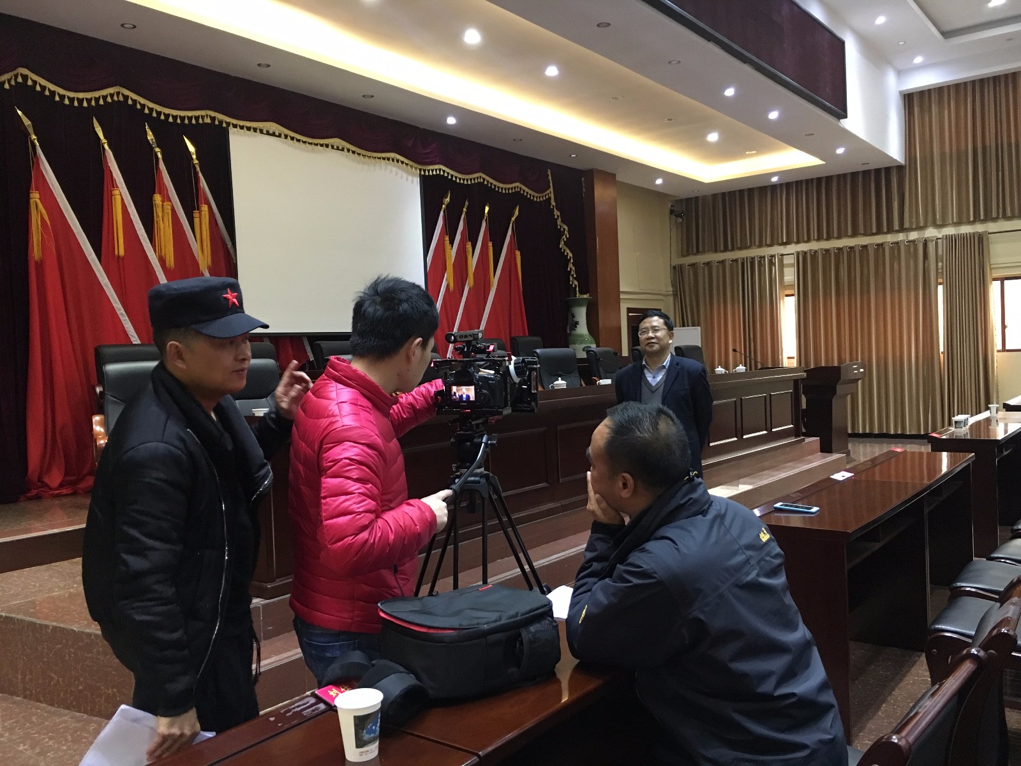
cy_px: 383
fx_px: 855
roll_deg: +2.9
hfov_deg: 61.7
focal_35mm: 29
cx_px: 510
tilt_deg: -1.9
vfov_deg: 48.2
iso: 200
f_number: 2.2
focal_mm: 4.15
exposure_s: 1/17
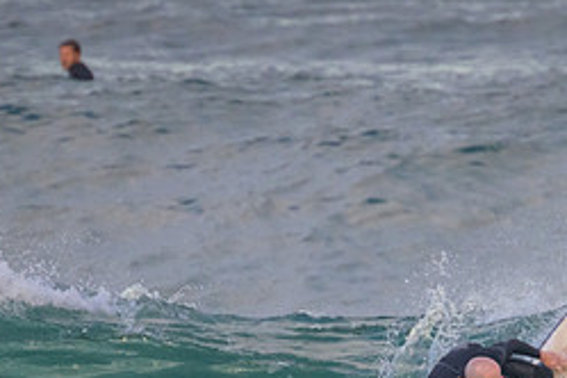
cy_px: 413
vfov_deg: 0.7
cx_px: 426
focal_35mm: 1863
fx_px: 29340
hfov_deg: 1.1
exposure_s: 1/1250
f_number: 11
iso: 4000
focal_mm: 800
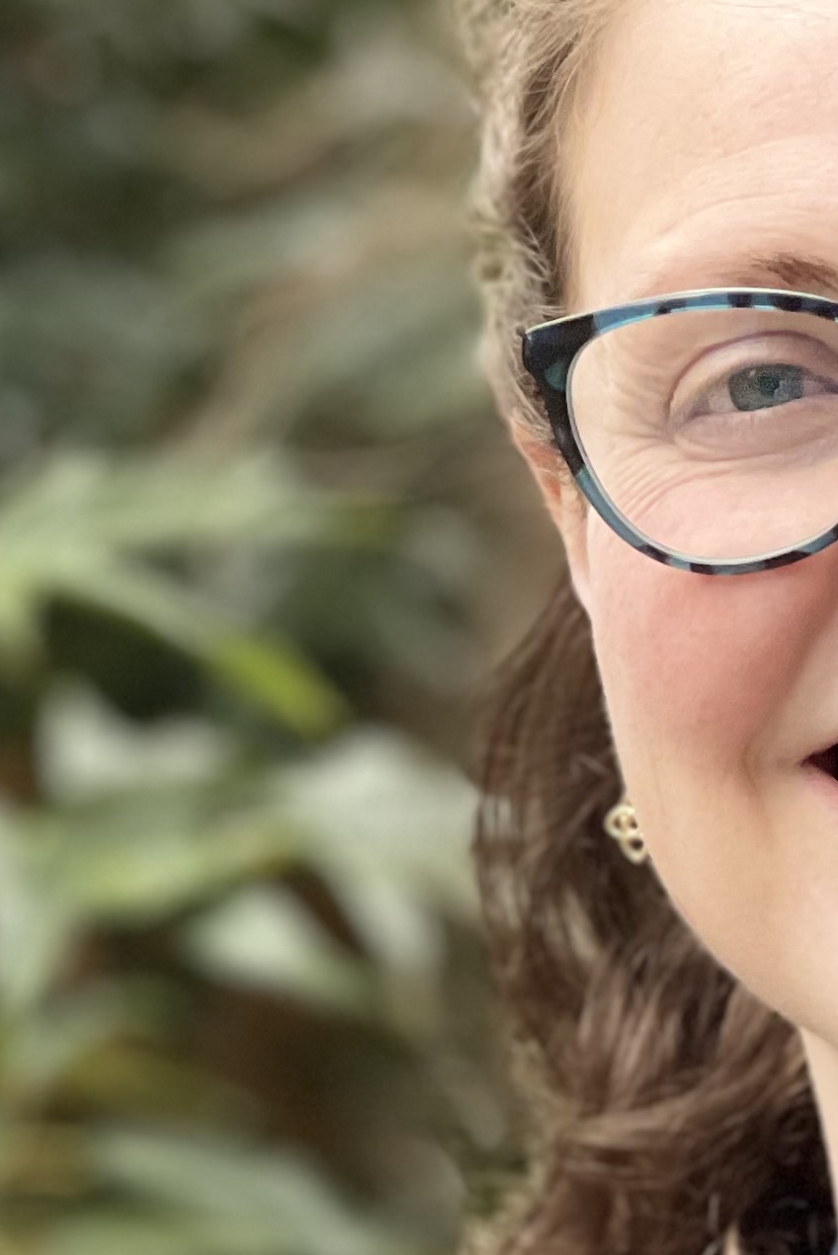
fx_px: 8863
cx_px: 1110
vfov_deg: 8.1
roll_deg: +0.3
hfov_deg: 5.4
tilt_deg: +3.0
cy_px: 763
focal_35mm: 254
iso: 125
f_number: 2.8
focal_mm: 9
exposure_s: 1/121
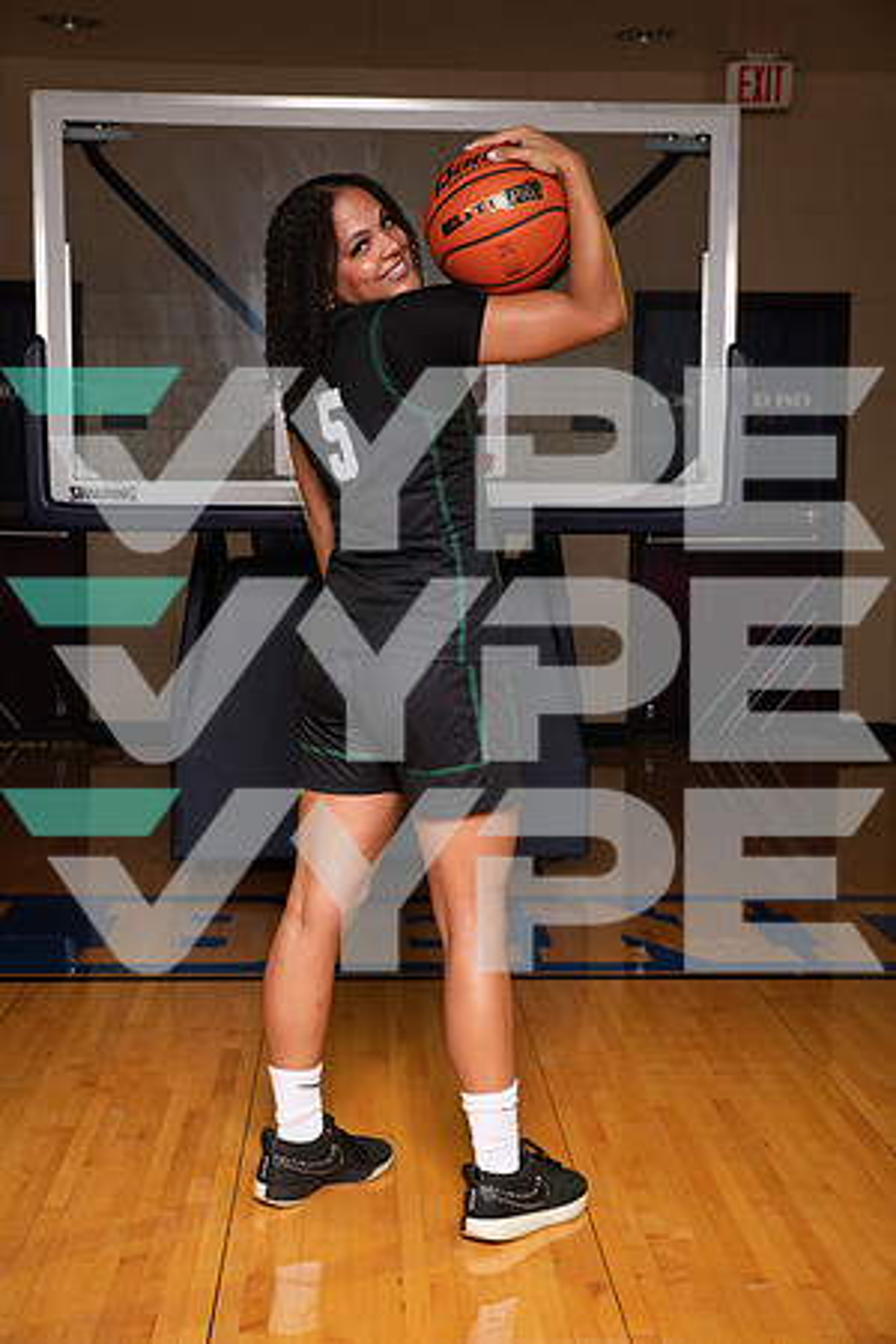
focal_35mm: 52
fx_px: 1941
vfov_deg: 38.2
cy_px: 672
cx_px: 448
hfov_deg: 26.0
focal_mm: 52
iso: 250
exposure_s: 1/400
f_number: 7.1
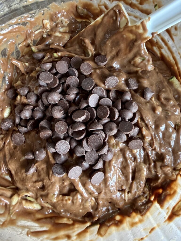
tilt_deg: -84.9
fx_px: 167
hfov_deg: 56.8
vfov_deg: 71.6
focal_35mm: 24
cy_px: 120
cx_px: 90
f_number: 2.2
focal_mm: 2.22
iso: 320
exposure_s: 1/99
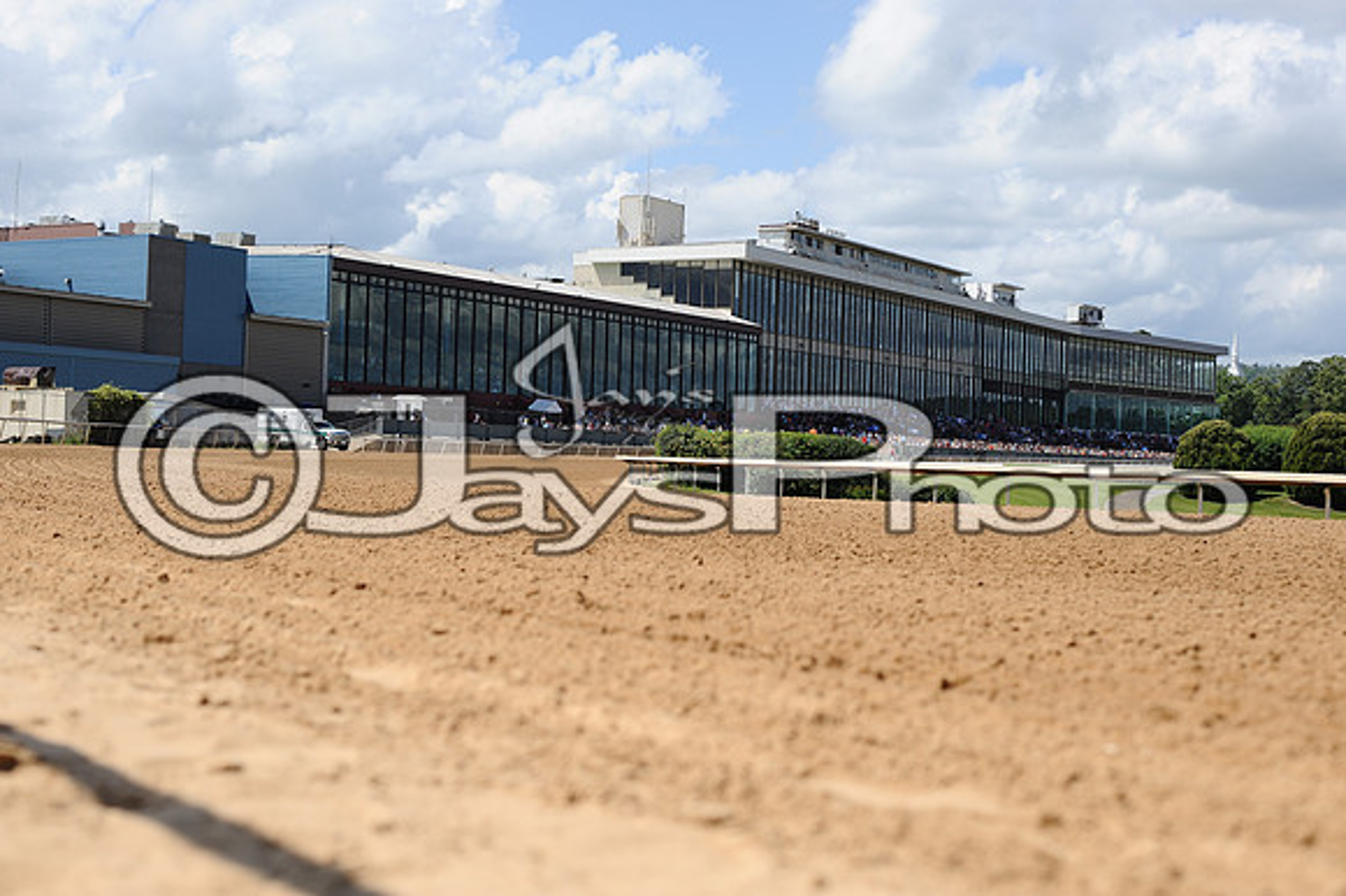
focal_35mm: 50
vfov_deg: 27.0
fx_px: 1868
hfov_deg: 39.6
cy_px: 448
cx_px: 673
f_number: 5.6
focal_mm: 50
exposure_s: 1/1250
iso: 200
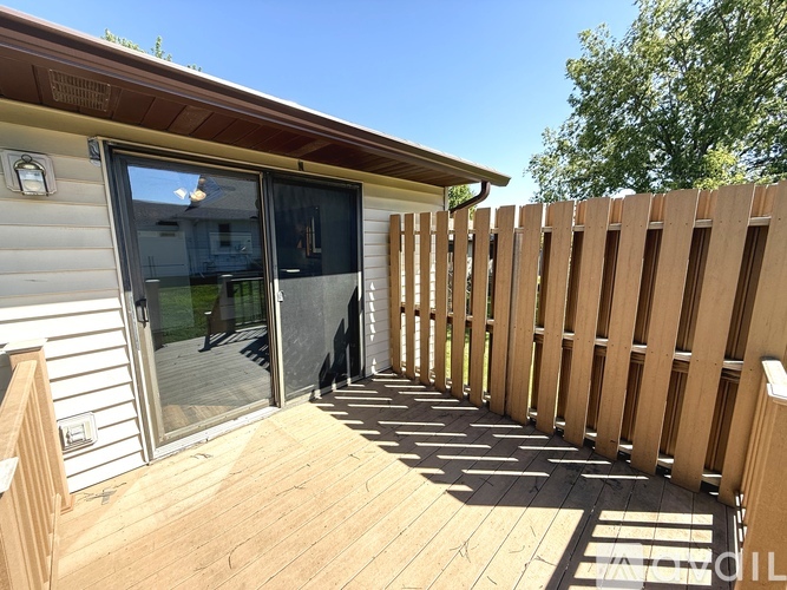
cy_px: 295
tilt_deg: -9.5
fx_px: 318
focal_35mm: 14
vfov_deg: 85.7
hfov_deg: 102.1
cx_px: 394
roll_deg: +0.3
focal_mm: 2.22
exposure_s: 1/613
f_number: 2.2
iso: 64
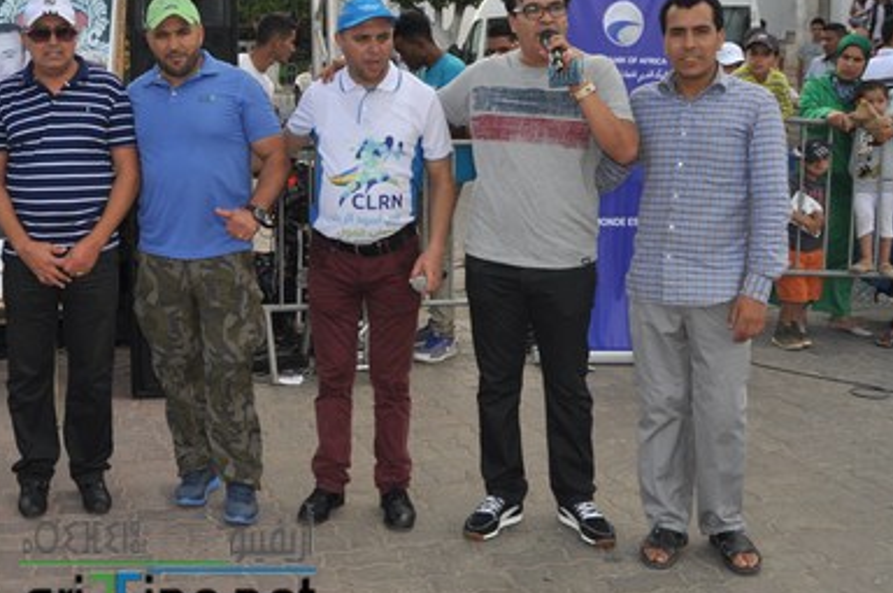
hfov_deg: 38.1
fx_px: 1239
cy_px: 208
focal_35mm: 50
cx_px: 167
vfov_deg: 26.8
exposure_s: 1/200
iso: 200
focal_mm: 20
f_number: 10
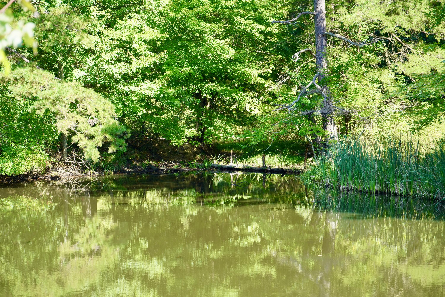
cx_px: 222
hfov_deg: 18.7
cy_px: 148
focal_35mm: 110
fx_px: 1353
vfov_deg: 12.5
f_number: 5.6
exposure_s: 1/125
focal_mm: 73
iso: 200
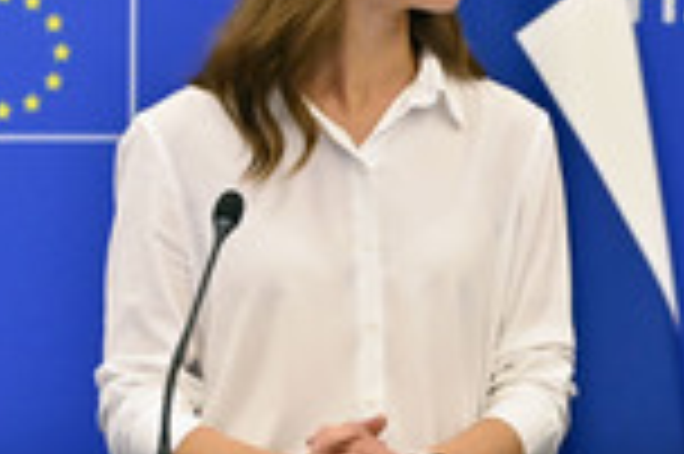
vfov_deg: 5.0
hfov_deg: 7.5
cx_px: 925
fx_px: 5181
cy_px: 243
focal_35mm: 273
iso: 5000
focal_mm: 92
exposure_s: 1/640
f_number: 3.5
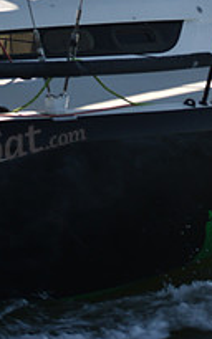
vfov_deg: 10.1
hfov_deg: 6.5
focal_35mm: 202
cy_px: -119
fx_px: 1869
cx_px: 171
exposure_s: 1/1600
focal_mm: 70
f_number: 2.8
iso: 250
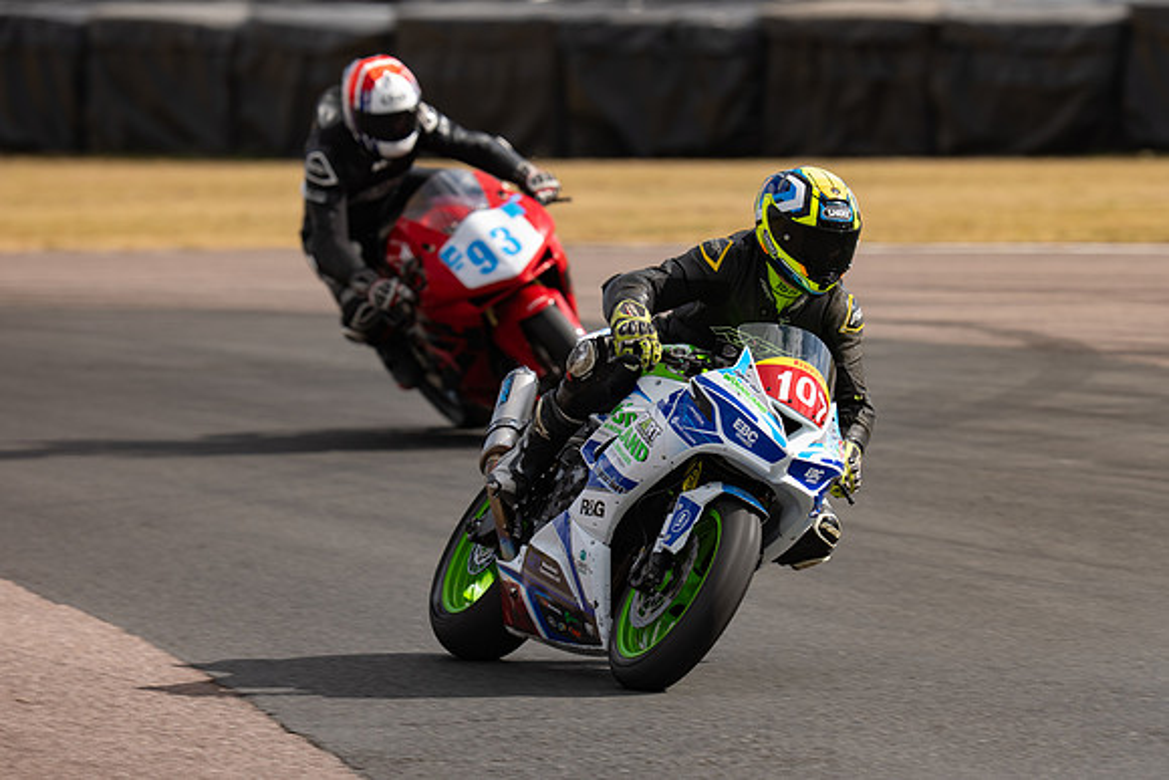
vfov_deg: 2.8
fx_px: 15869
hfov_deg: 4.2
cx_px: 708
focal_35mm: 489
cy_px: 400
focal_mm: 400
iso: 64
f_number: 5
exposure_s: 1/400
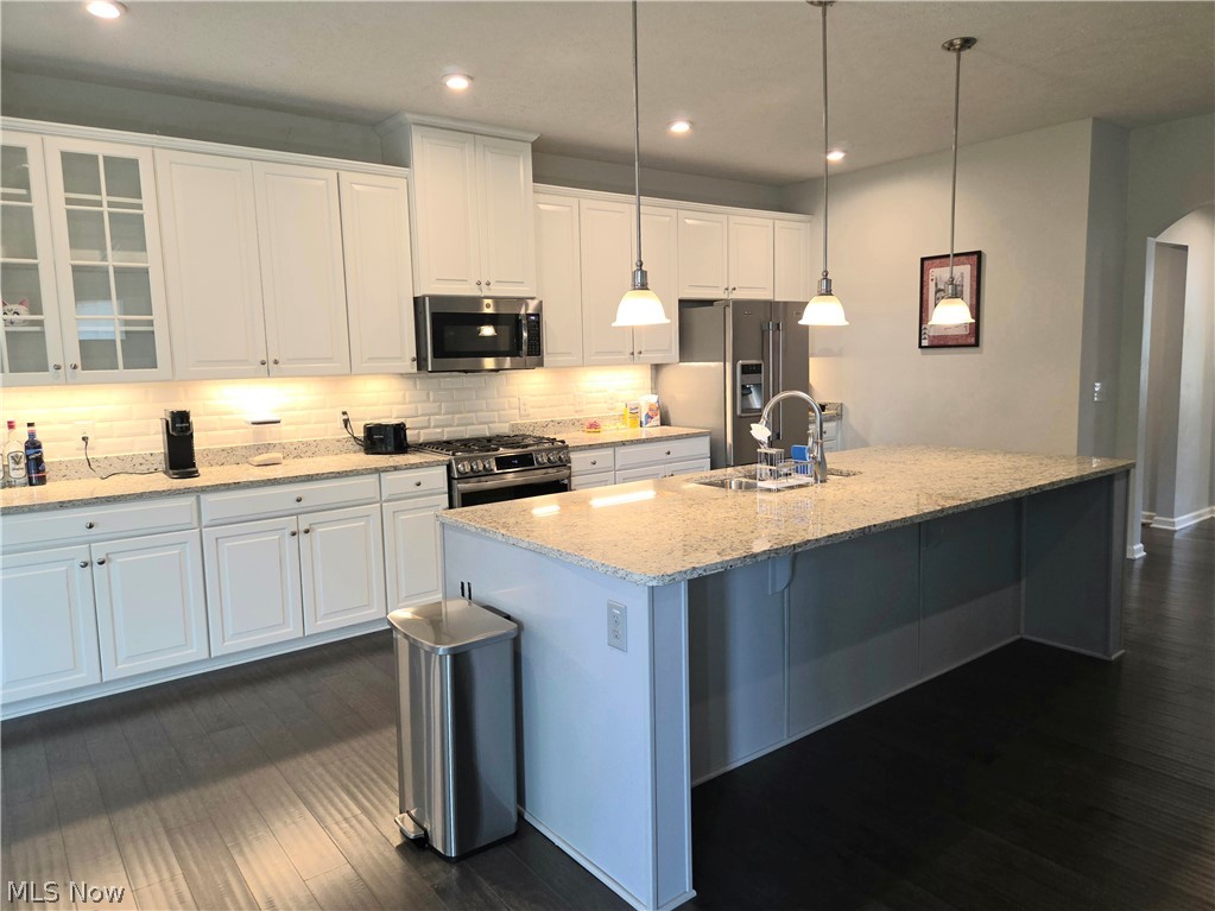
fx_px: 807
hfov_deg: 73.9
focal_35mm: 23
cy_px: 456
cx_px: 608
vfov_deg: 58.9
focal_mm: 5.4
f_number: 1.8
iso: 64
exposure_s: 1/60.2
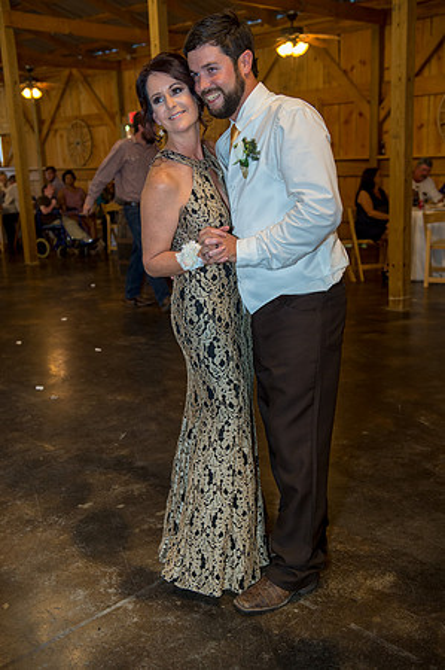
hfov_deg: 33.3
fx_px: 743
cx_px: 222
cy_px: 335
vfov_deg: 48.5
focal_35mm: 40
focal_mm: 40
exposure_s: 1/125
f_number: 4
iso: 1600
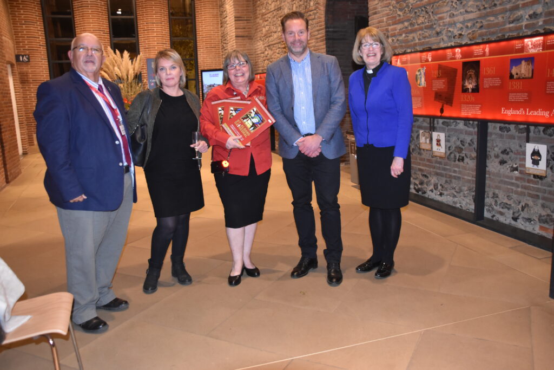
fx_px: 508
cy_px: 185
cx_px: 277
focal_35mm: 33
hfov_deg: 57.2
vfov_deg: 40.0
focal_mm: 22
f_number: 3.8
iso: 2000
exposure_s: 1/60
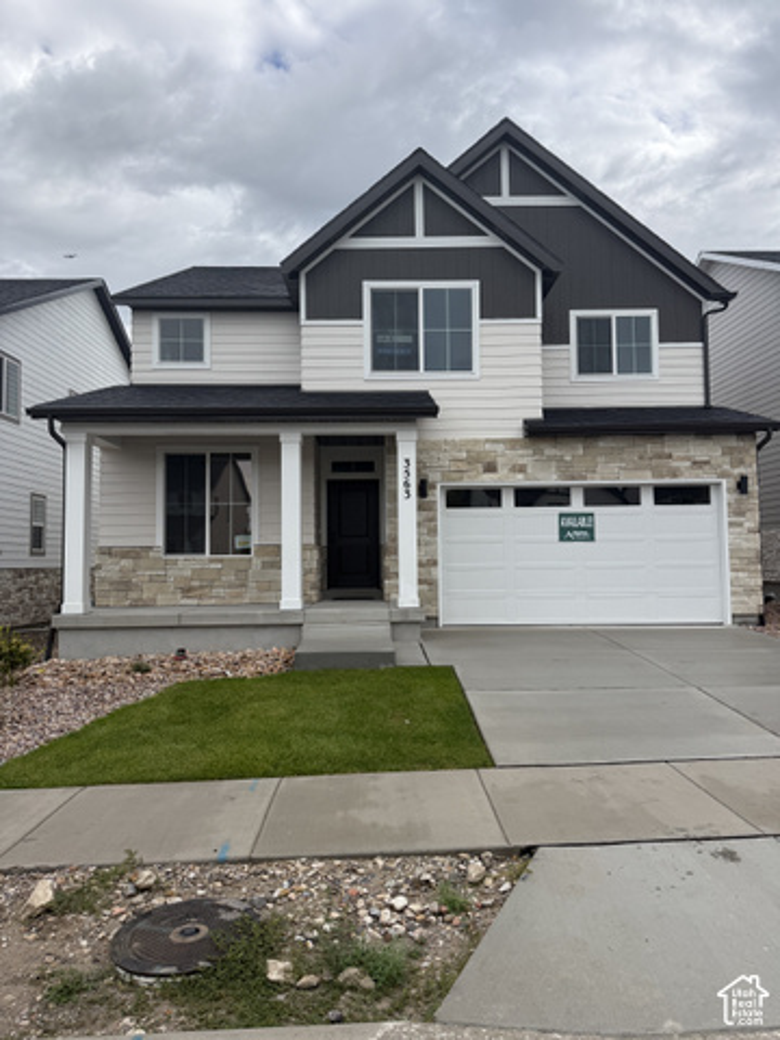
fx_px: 721
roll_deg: +1.2
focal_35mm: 24
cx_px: 390
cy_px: 520
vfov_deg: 71.6
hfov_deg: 56.8
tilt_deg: +5.1
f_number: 1.78
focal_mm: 6.76
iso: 100
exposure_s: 1/3953
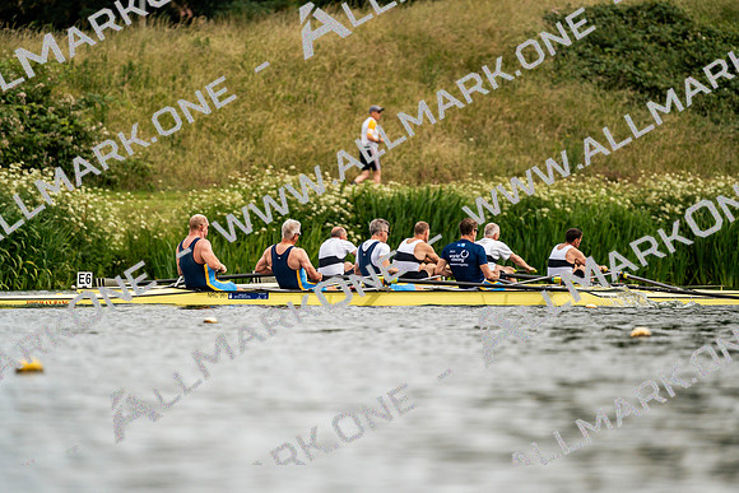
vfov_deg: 2.3
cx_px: 370
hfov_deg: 3.4
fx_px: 12319
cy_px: 246
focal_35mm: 600
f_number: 6.3
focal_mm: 600
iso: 400
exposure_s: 1/2000
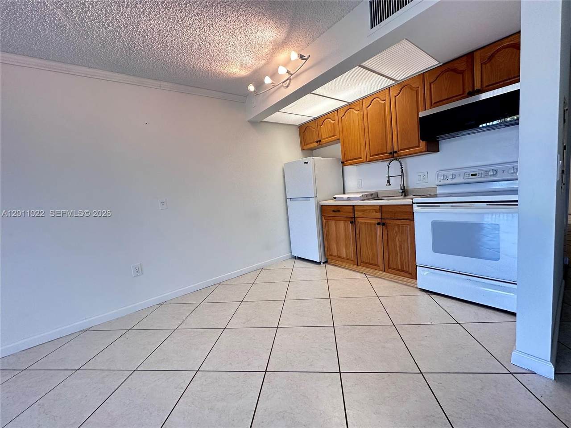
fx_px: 231
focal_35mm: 14
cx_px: 286
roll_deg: +5.1
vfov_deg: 85.7
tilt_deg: -6.5
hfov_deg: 102.1
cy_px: 214
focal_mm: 2.22
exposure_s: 1/60
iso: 200
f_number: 2.2
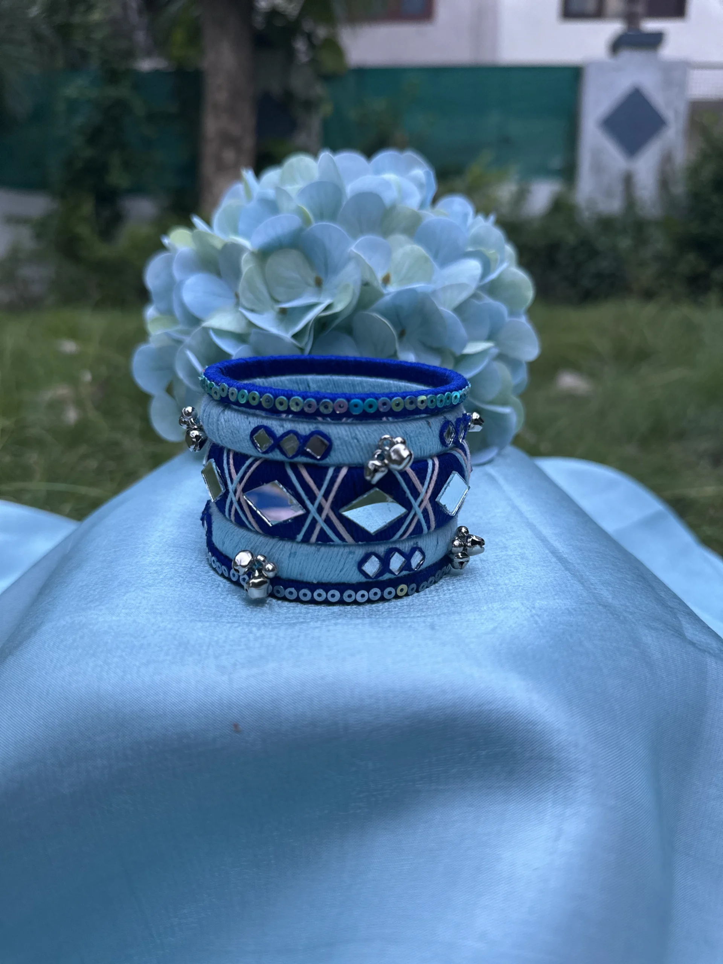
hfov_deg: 56.8
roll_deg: -0.6
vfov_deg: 71.6
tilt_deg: -15.4
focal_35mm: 24
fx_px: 668
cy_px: 482
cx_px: 362
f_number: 1.78
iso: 250
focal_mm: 6.86
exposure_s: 1/97
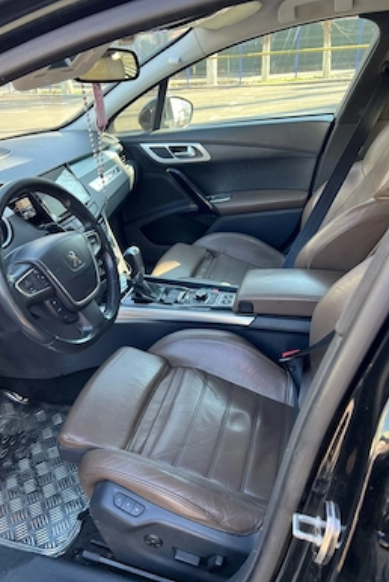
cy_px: 289
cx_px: 175
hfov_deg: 46.4
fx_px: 453
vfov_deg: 65.4
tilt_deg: -27.5
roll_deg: +4.3
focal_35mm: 28
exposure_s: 1/134
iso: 64
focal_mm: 5.7
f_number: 1.5
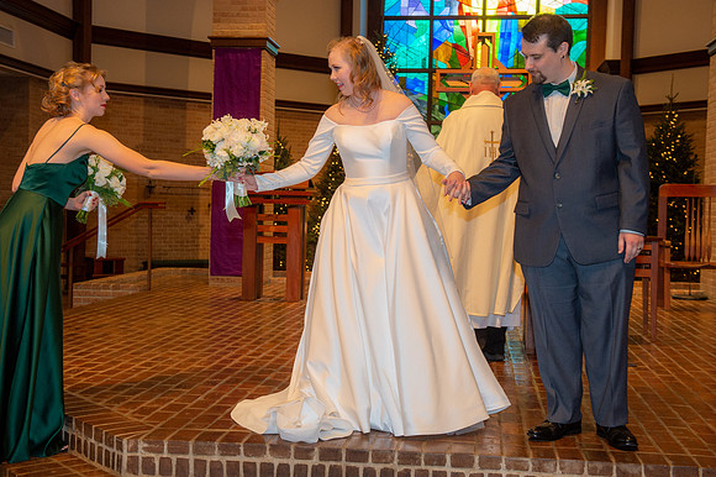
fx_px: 984
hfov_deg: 40.0
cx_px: 358
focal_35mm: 49
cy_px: 238
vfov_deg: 27.2
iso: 1600
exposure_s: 1/125
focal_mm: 48
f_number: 5.6
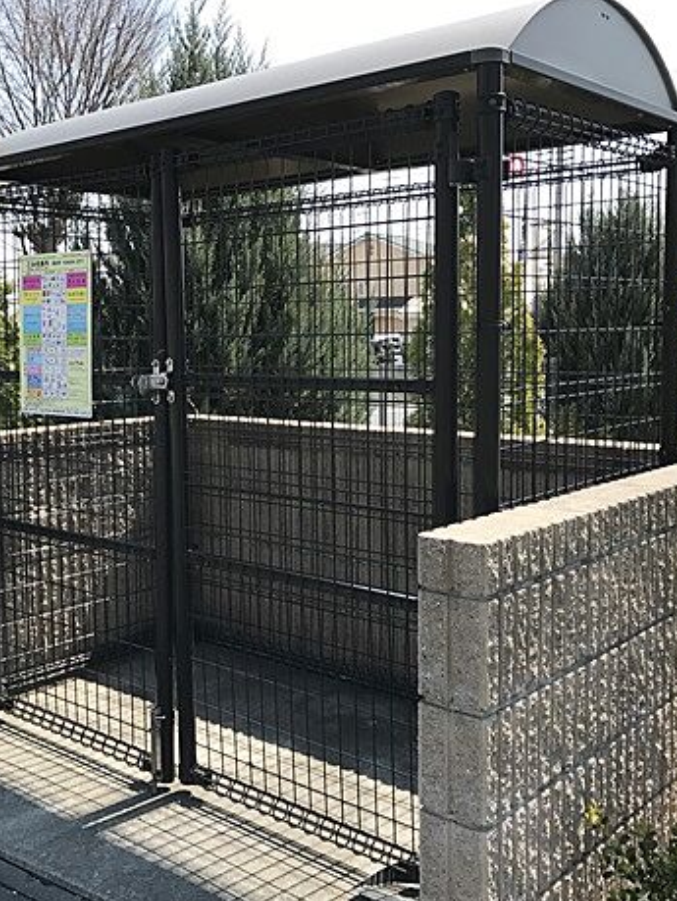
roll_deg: +0.6
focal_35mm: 39
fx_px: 1016
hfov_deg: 36.5
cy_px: 434
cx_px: 232
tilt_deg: -5.1
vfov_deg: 47.8
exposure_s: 1/1114
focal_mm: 3.99
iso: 20
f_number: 1.8
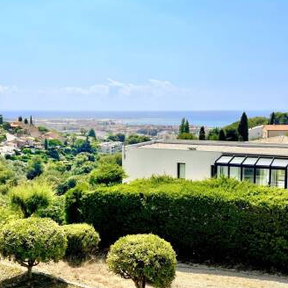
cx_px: 133
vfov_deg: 40.0
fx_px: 395
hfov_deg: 40.0
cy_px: 151
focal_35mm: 42
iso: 50
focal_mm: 5.7
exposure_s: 1/8000
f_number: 1.5
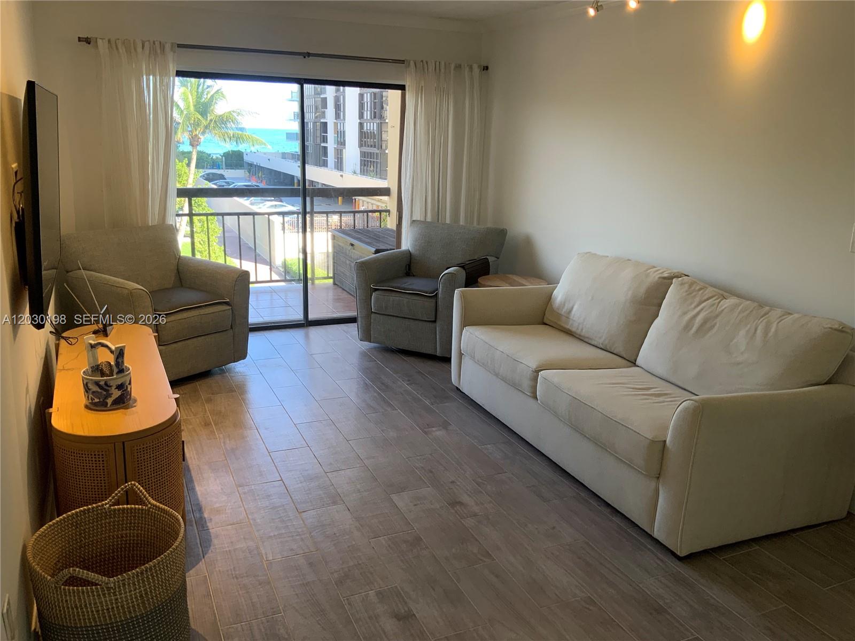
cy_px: 320
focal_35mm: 29
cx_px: 428
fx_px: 716
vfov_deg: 48.2
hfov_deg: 61.7
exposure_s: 1/120
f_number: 1.8
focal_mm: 3
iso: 20
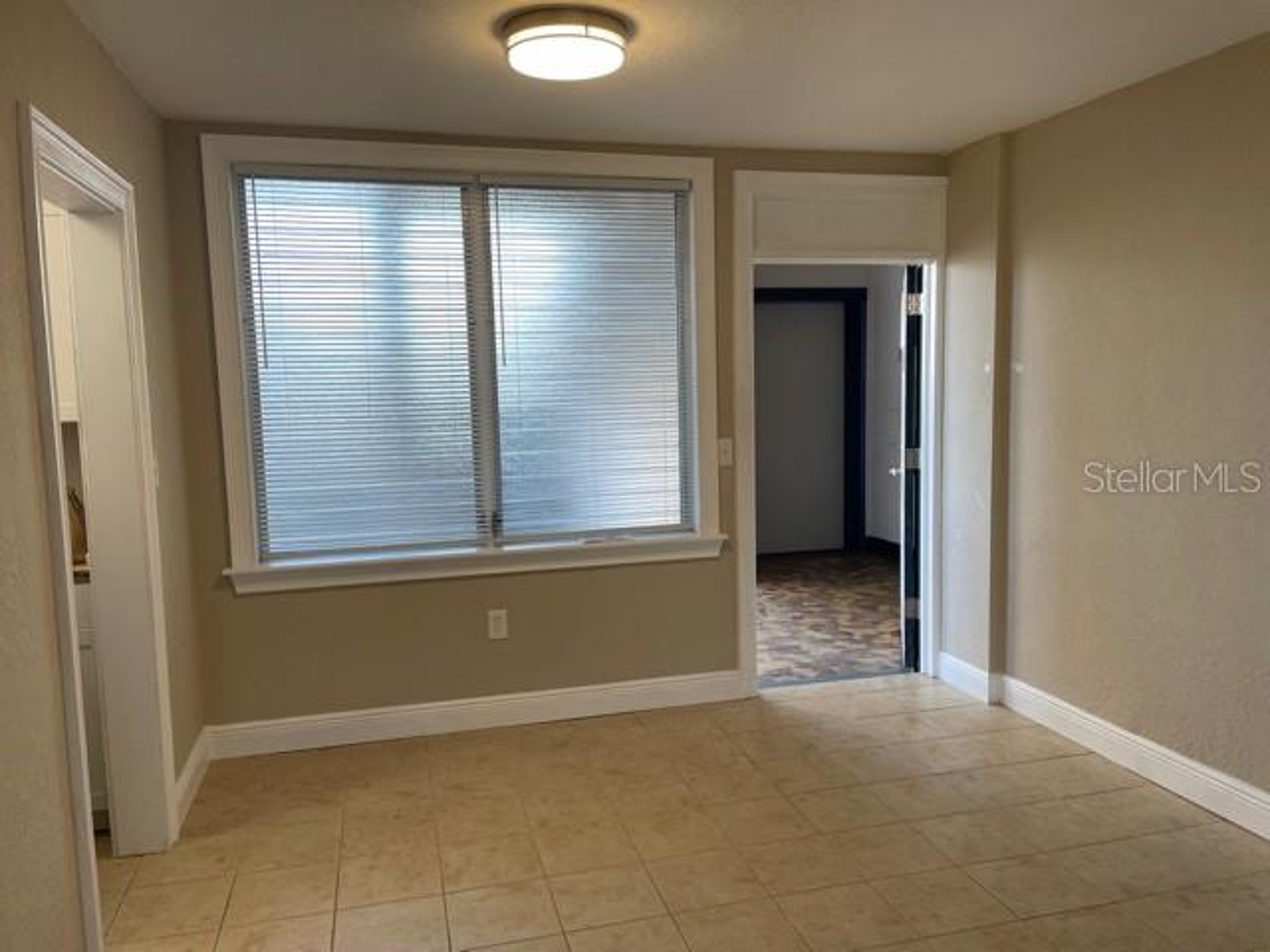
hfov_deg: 67.3
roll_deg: +1.5
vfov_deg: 53.1
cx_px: 635
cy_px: 476
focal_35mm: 26
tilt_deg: -6.2
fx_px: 954
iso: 64
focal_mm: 4.2
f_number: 1.6
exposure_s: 1/120
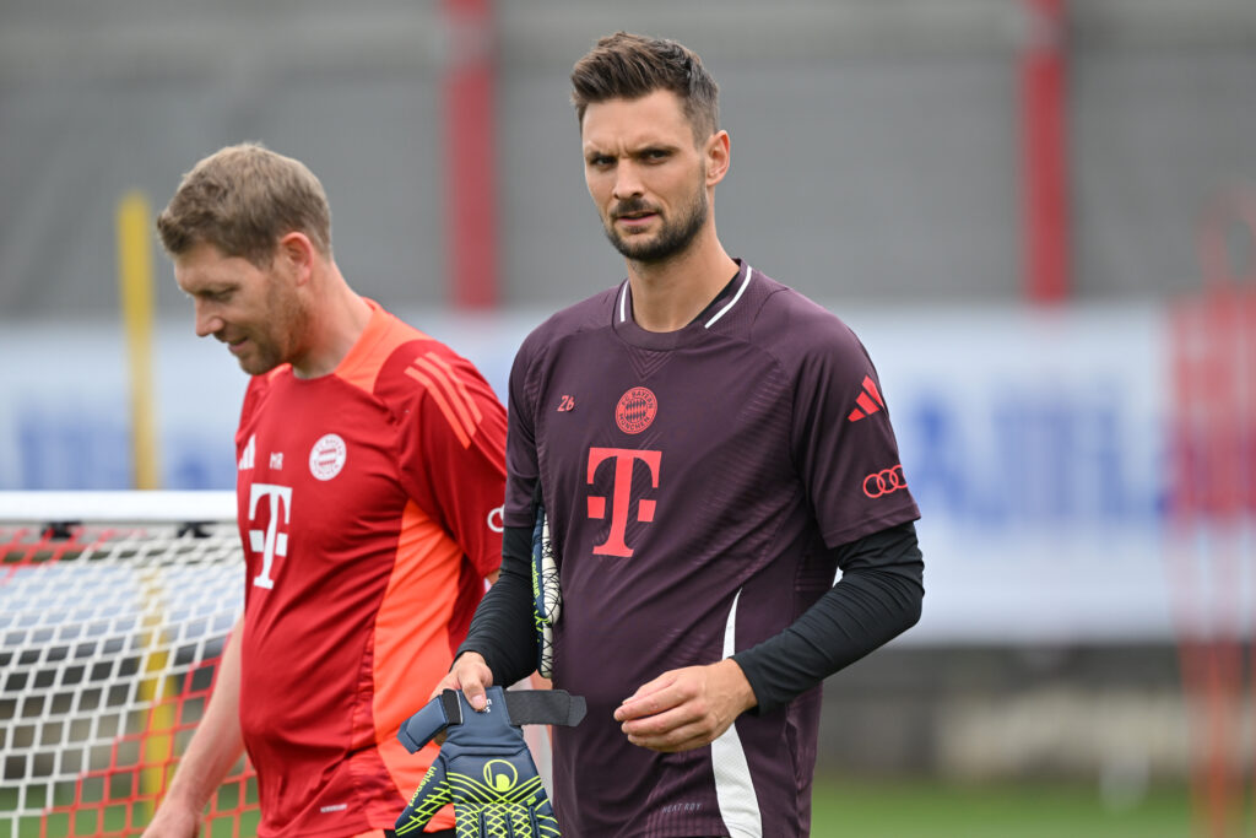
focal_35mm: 560
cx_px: 628
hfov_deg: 3.7
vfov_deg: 2.5
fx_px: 19539
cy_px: 419
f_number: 5
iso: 560
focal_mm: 560
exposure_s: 1/2000
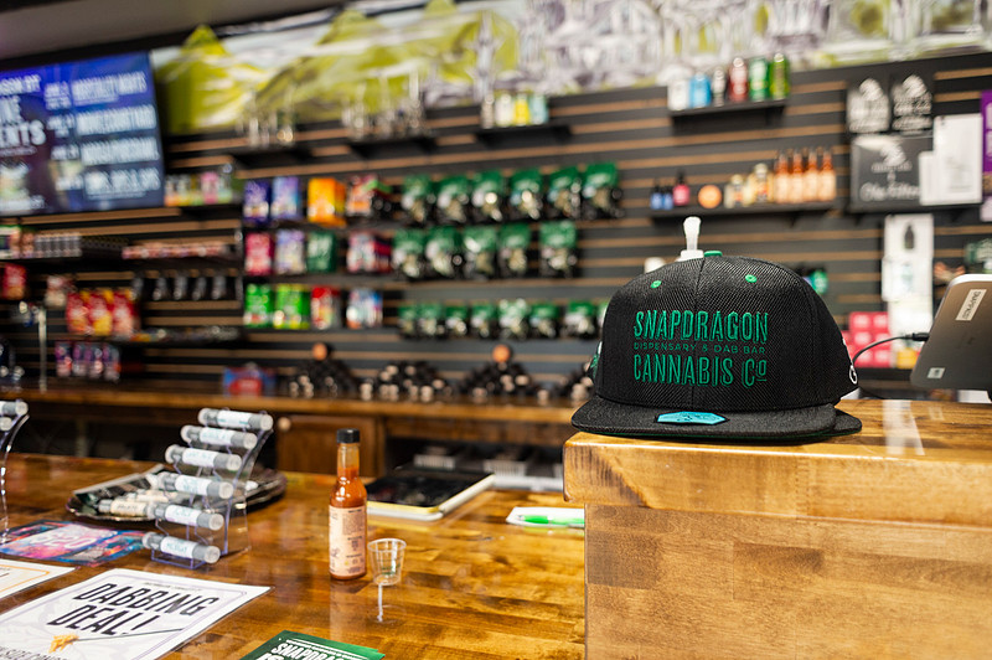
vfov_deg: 53.1
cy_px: 330
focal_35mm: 24
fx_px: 661
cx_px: 496
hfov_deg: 73.8
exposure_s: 1/60
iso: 800
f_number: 3.2
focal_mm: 24
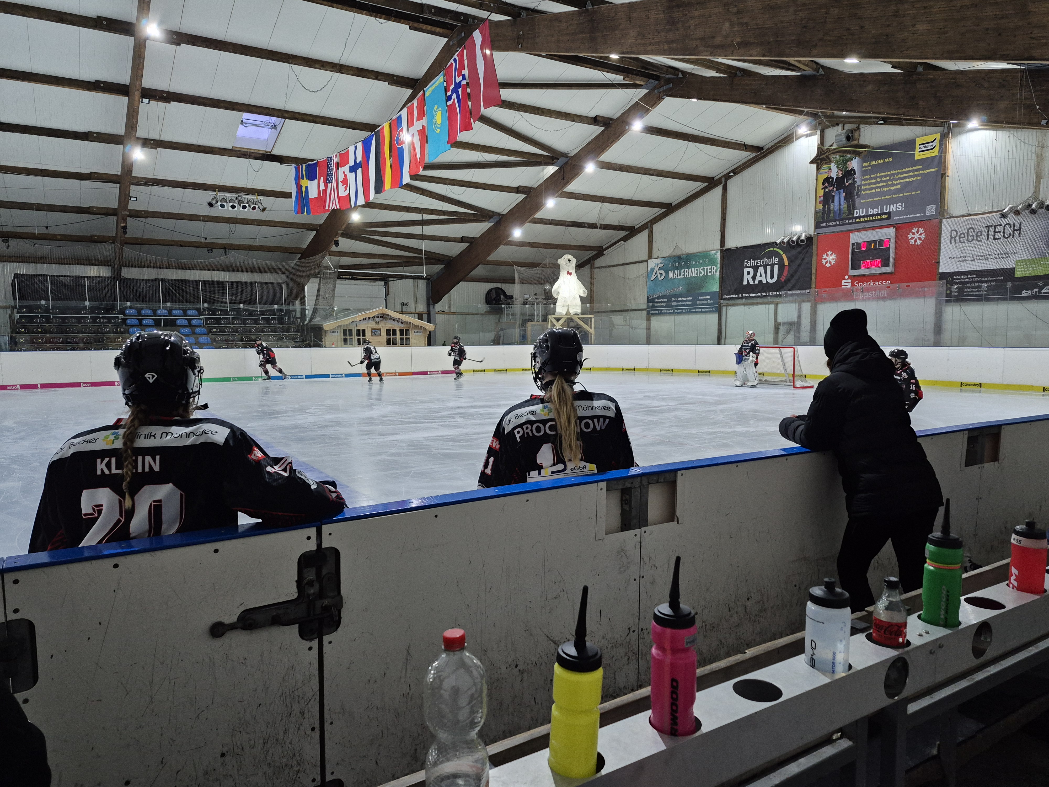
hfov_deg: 73.9
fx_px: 697
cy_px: 394
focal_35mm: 23
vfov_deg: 58.9
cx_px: 524
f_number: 1.8
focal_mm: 5.4
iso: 400
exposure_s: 1/100
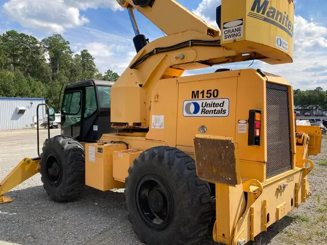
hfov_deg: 63.4
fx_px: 265
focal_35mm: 28
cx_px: 164
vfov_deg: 49.8
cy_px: 122
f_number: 1.8
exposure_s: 1/1245
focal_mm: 3.99
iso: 20
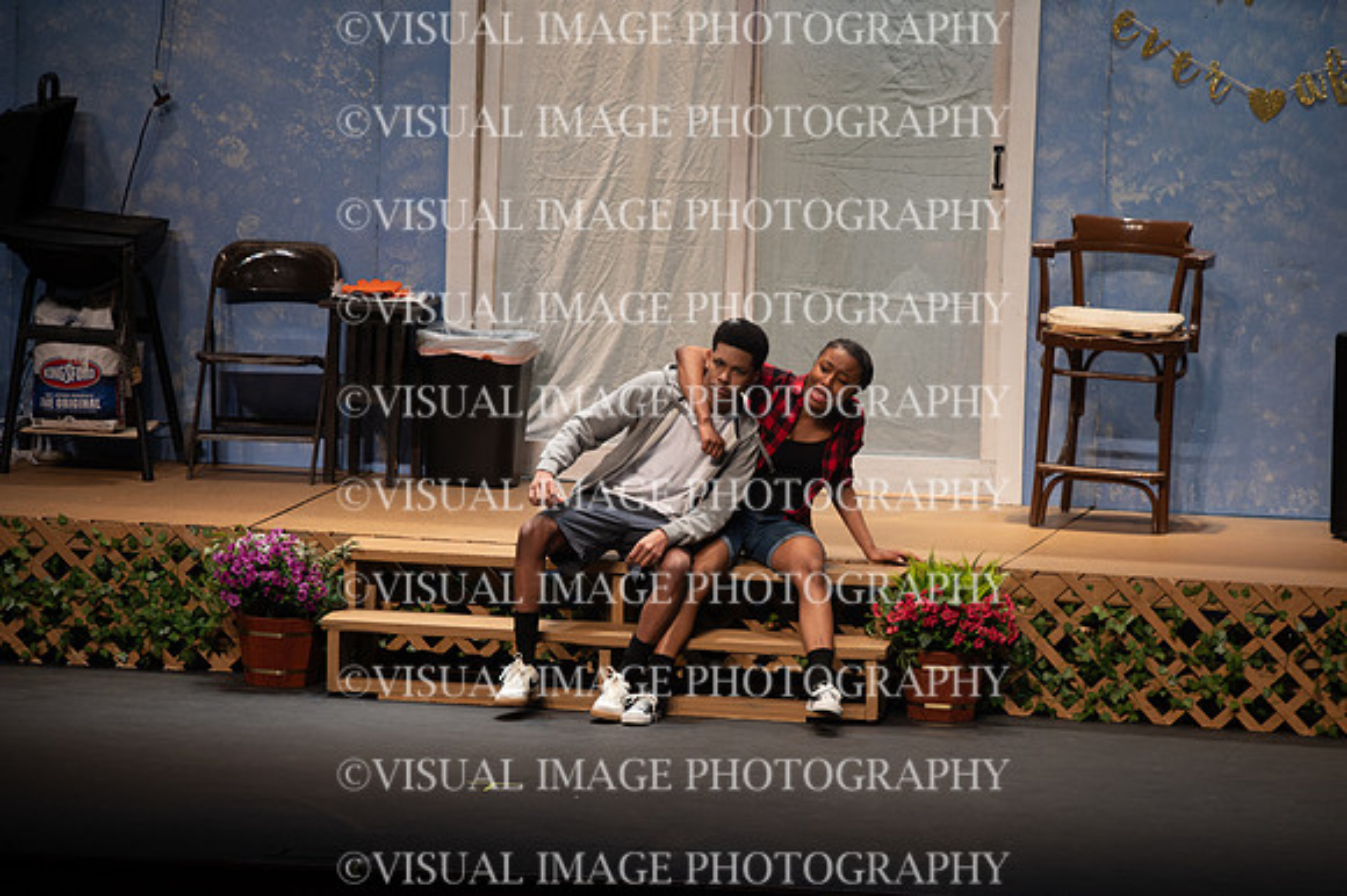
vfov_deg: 4.3
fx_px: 11966
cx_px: 674
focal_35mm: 320
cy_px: 448
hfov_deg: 6.4
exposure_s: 1/200
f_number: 6.3
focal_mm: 320
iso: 1100
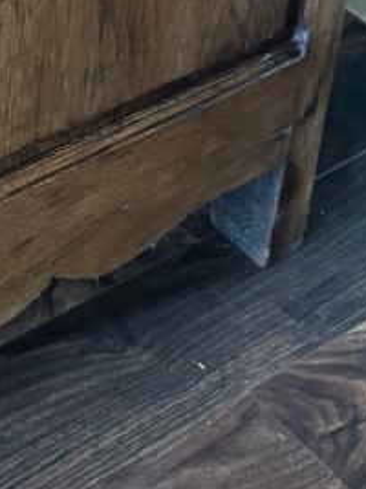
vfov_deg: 15.1
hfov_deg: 12.0
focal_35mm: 117
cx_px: -205
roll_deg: -0.2
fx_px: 1651
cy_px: -328
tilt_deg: -26.8
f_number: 1.6
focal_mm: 5.96
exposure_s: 1/60
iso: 400
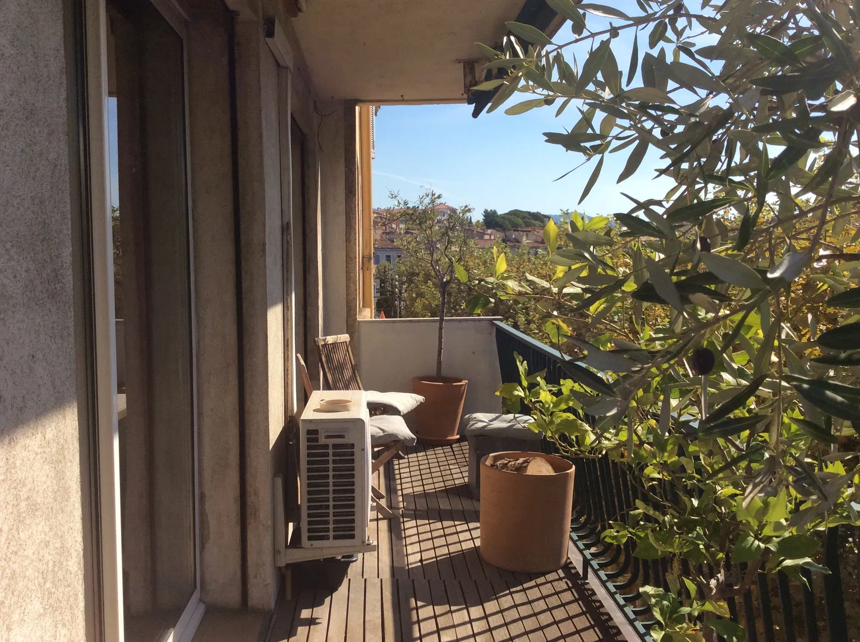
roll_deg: +0.0
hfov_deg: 56.9
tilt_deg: -4.6
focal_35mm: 32
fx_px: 794
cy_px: 321
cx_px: 430
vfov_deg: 44.1
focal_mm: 3.3
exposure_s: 1/1845
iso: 32
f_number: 2.4
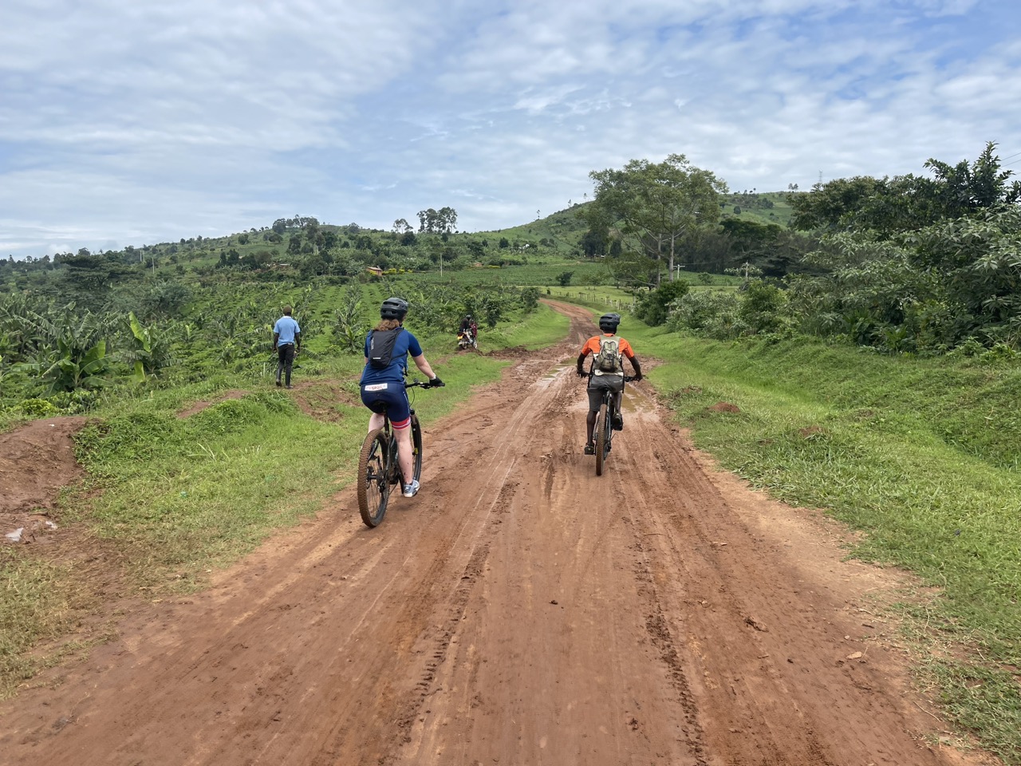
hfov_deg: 69.4
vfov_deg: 54.9
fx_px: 737
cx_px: 510
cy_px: 383
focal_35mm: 25
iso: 32
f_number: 1.6
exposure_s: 1/3788
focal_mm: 5.1
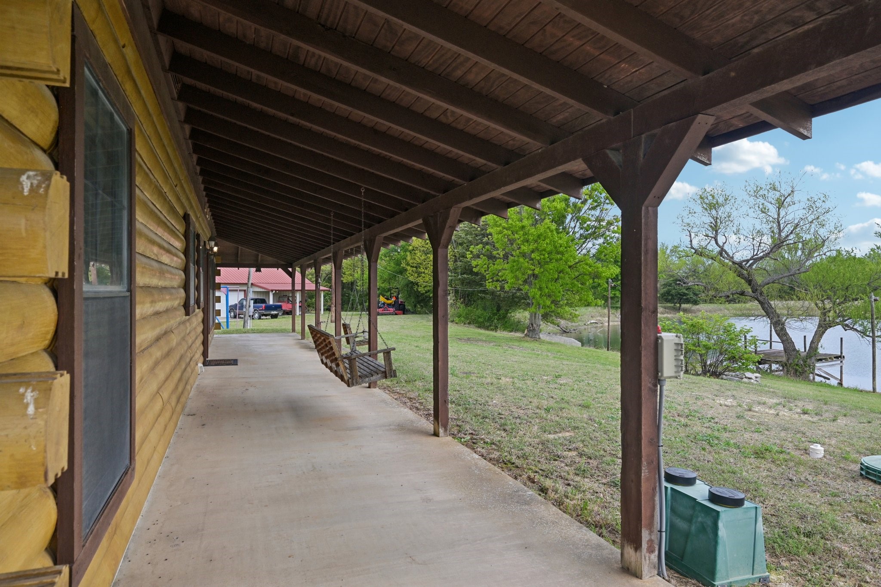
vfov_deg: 58.3
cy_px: 294
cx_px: 440
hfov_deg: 79.9
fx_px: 526
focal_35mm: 22
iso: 400
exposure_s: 1/400
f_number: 8
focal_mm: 21.5
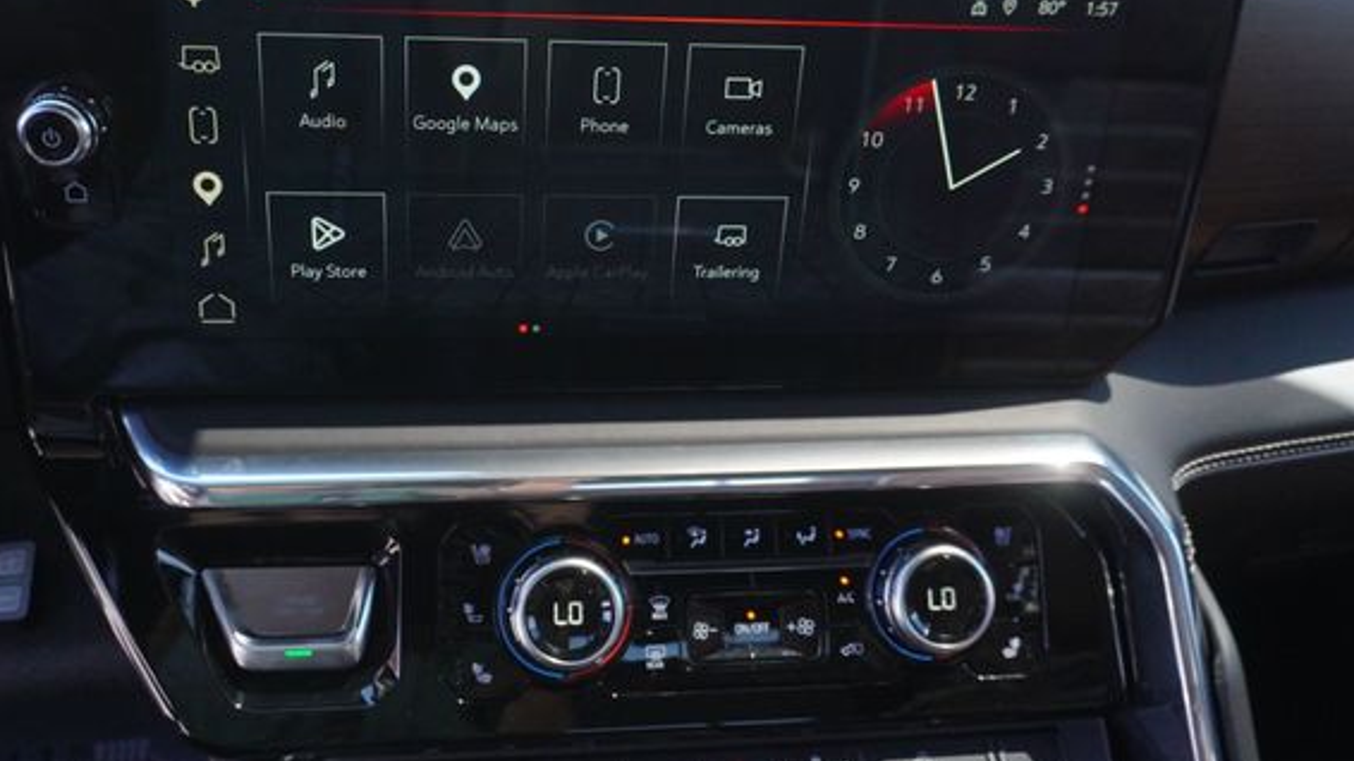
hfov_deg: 60.8
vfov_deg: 36.3
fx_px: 1149
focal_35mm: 32
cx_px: 591
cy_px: 256
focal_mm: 18
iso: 2000
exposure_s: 1/800
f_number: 4
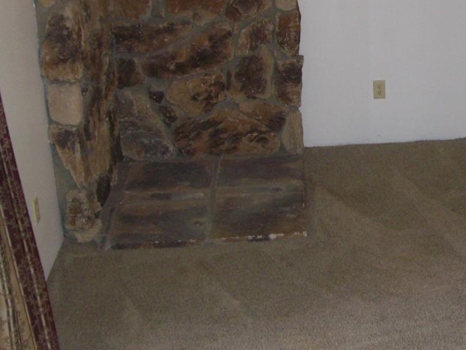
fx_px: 969
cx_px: 340
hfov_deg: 26.7
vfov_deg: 20.2
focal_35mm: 72
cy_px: 77
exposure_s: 1/60
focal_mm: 7.9
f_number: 2.8
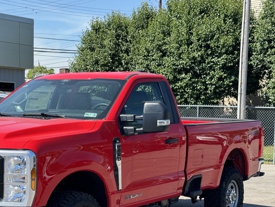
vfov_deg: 20.1
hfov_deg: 26.4
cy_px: 148
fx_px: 580
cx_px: 74
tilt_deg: -2.4
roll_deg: -0.4
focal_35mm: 73
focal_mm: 6.76
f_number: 1.78
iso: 64
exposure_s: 1/1724
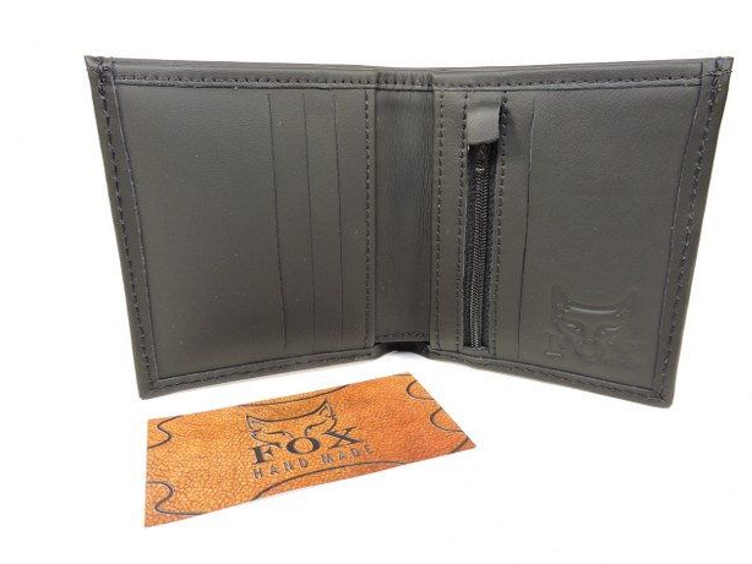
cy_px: 274
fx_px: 543
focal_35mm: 25
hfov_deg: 69.4
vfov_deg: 54.9
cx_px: 386
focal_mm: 4.3
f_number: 3.3
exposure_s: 1/80
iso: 100
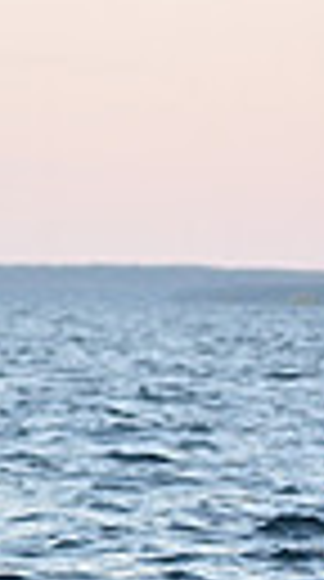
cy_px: 119
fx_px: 5808
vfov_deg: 5.7
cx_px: -968
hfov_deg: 3.1
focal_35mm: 378
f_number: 3.2
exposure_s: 1/640
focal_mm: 80
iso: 800
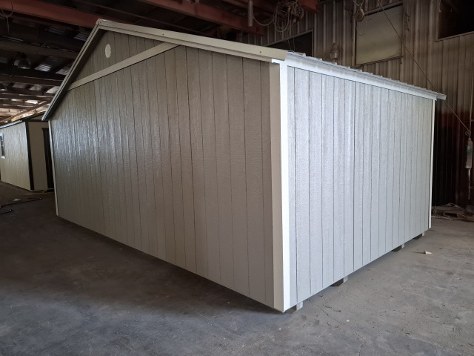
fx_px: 315
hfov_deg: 73.9
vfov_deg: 58.9
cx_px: 237
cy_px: 178
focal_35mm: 23
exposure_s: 1/60
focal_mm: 5.54
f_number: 1.8
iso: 250
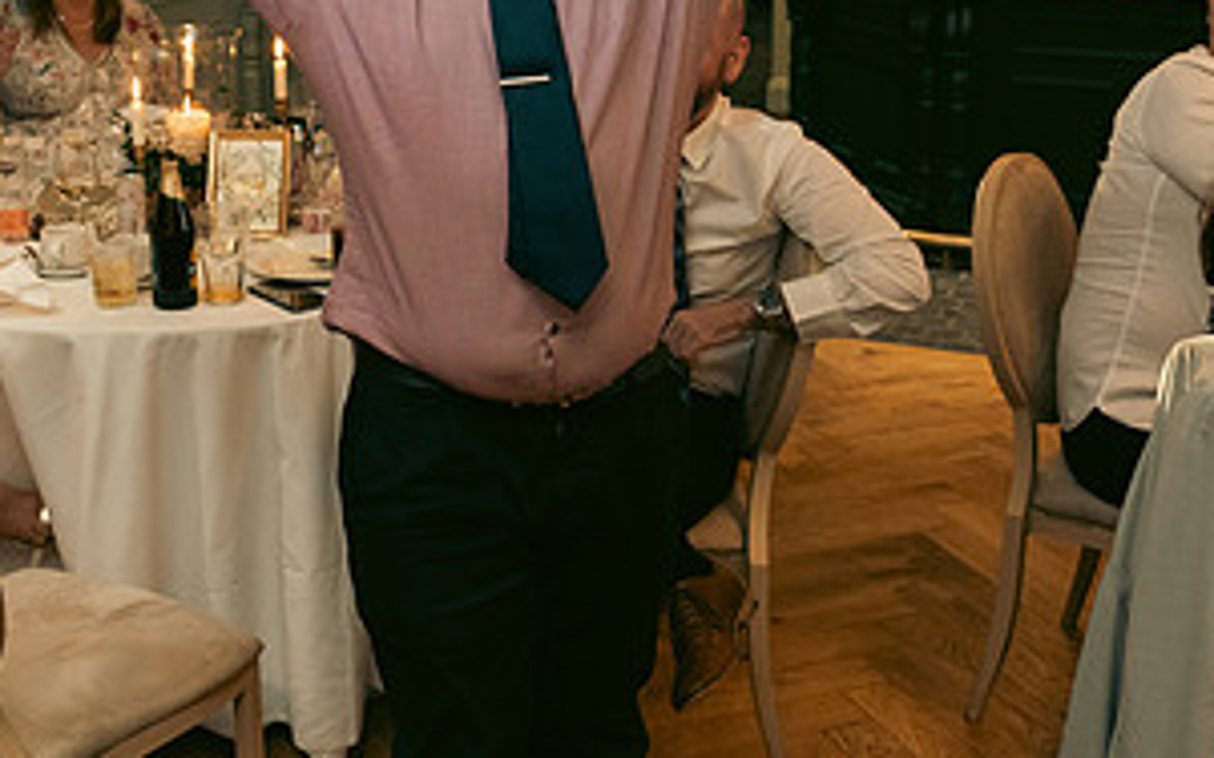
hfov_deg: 36.4
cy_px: 58
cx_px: 375
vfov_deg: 22.9
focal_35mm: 55
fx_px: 1819
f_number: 3.5
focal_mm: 28
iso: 2500
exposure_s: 1/160
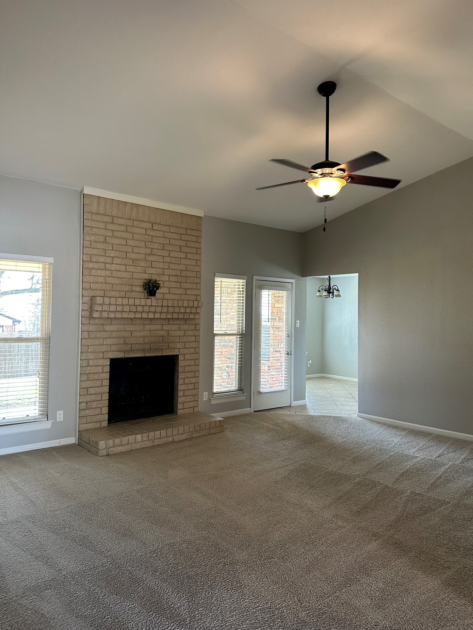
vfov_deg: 69.4
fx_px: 455
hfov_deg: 54.9
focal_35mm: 25
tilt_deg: +2.8
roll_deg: -1.9
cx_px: 245
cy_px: 302
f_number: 1.78
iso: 200
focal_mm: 6.86
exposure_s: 1/120
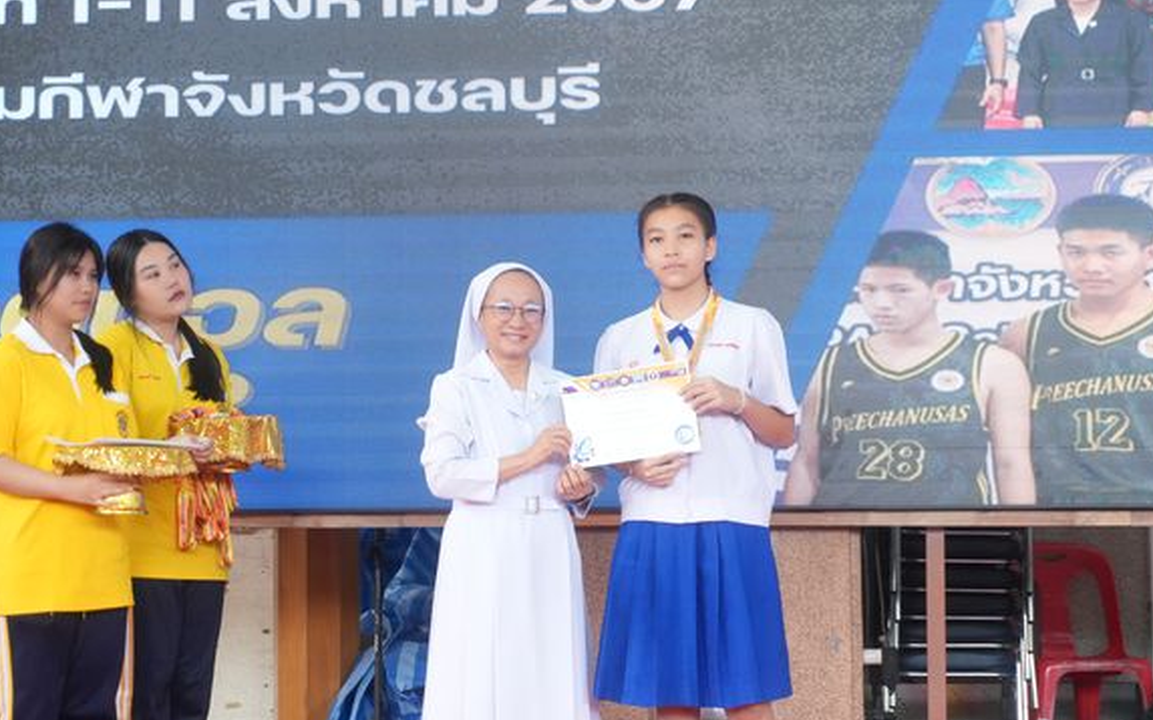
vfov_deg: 16.3
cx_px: 592
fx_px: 2514
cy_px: 350
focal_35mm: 80
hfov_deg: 25.8
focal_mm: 50
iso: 1600
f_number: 5.6
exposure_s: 1/100
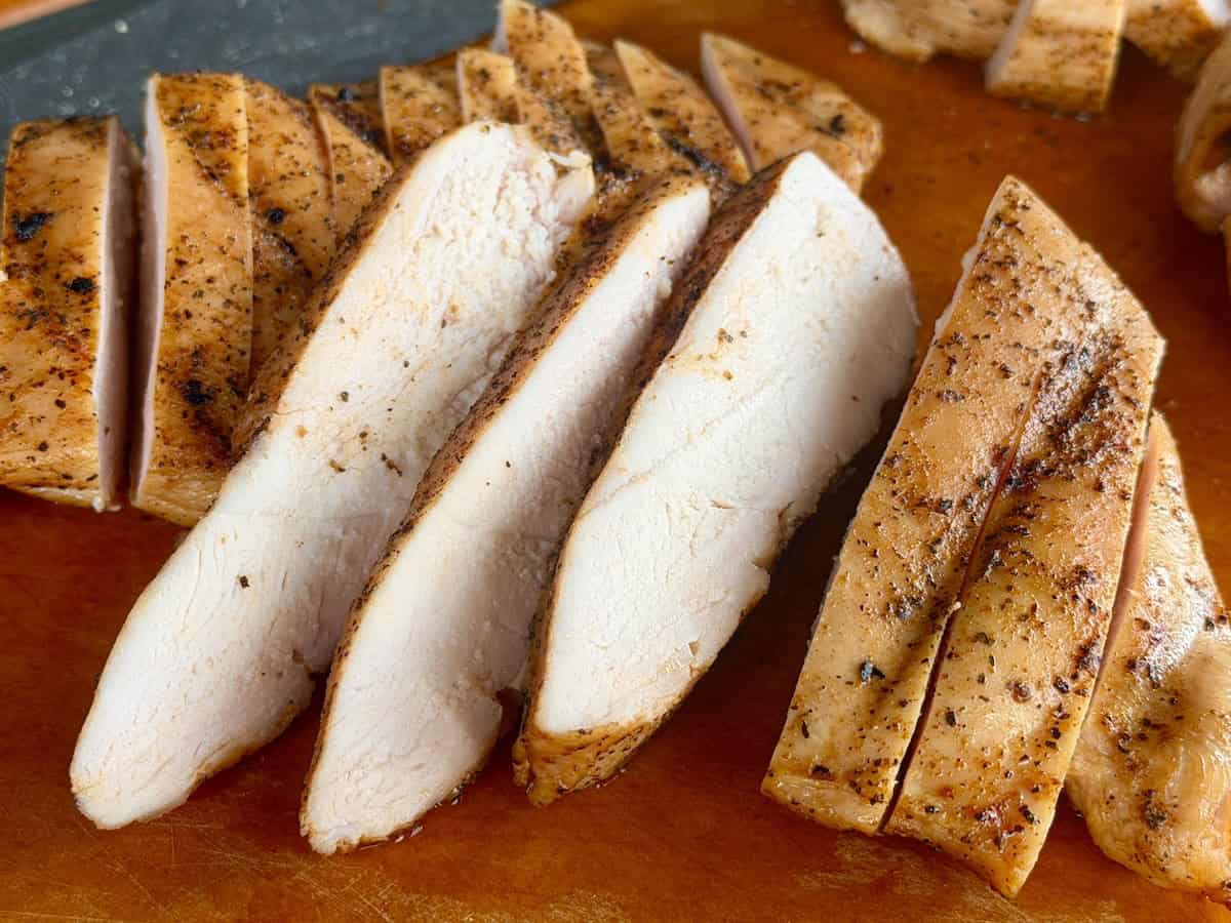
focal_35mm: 48
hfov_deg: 39.7
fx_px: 1707
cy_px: 462
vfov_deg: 30.3
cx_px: 616
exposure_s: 1/316
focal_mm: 6.8
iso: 64
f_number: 1.8
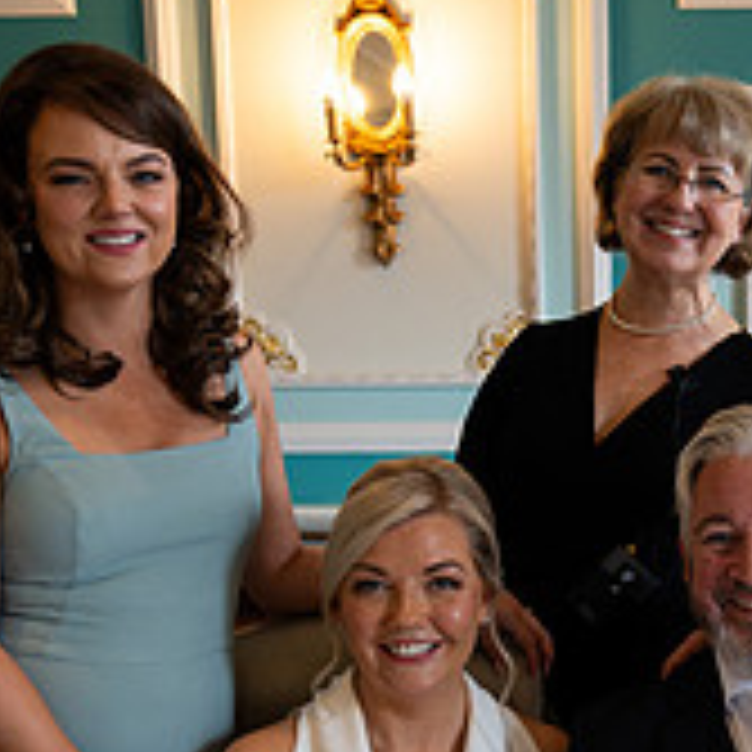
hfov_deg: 23.8
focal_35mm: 71
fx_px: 1745
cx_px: 639
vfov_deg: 23.6
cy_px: 696
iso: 500
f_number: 2.8
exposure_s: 1/160
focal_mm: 24
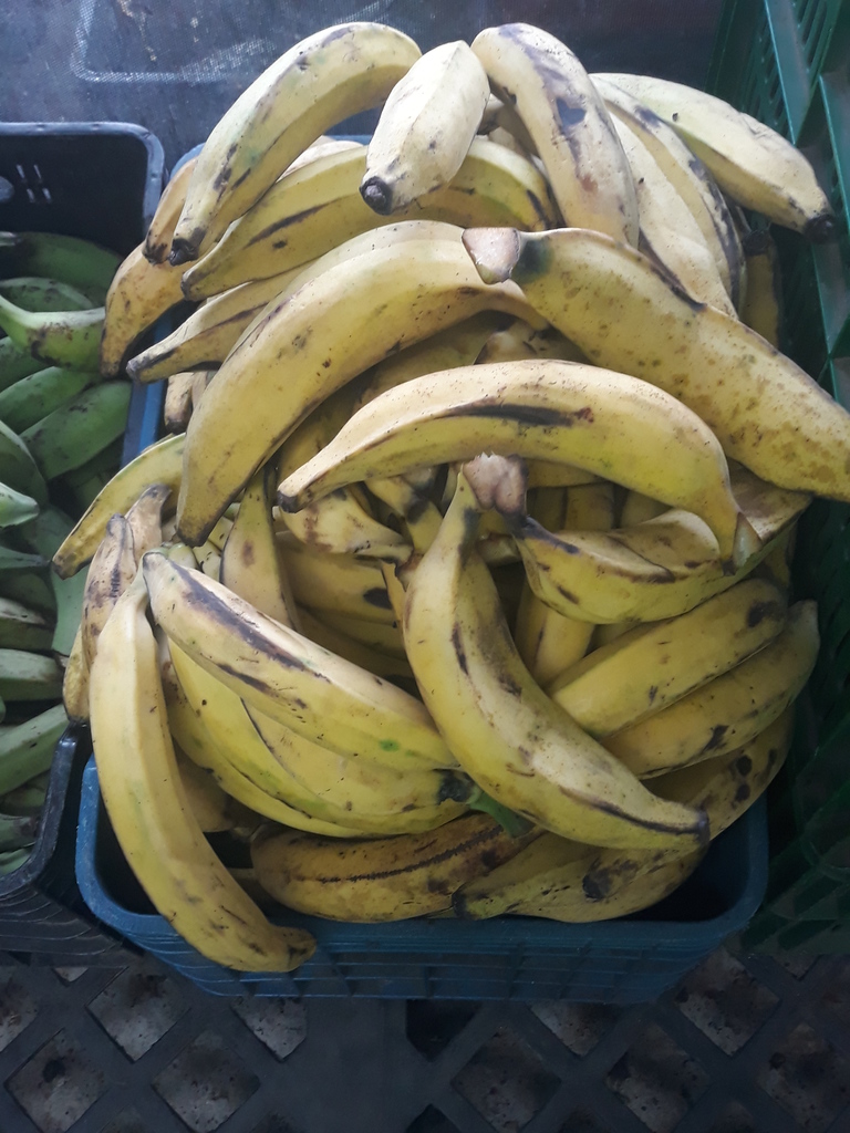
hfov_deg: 51.4
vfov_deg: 65.3
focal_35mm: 27
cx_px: 425
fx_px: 884
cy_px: 566
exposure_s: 1/40
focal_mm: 3.71
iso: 160
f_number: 1.7
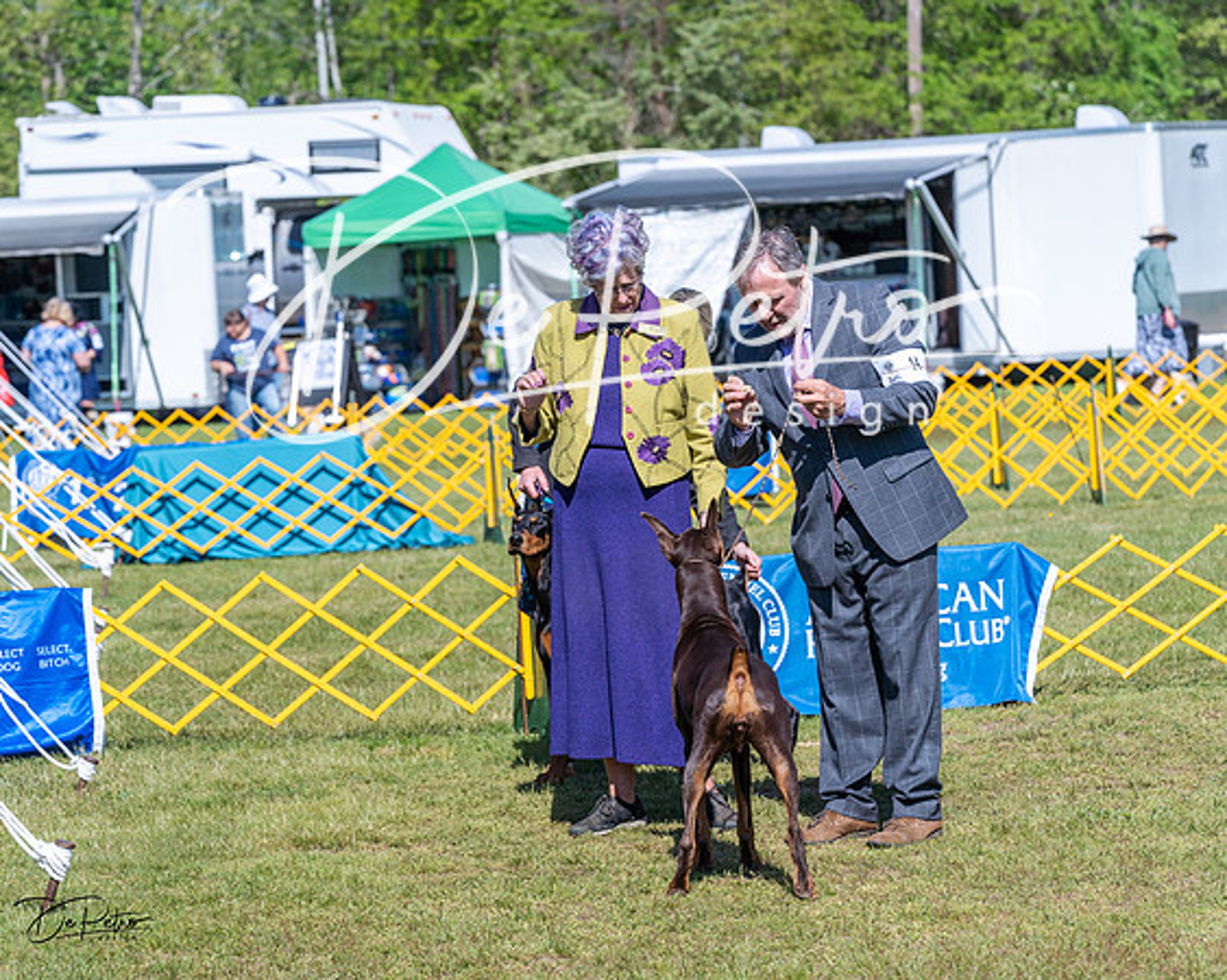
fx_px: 5397
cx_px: 588
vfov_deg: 10.4
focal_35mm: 149
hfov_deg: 13.0
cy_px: 490
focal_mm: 132
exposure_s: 1/1250
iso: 250
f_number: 6.3
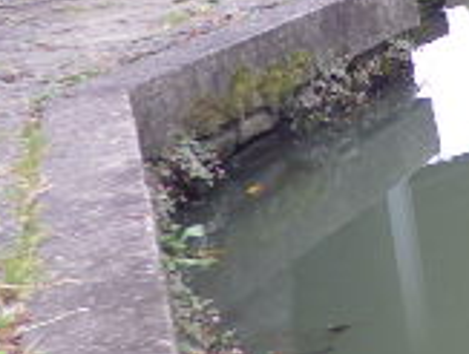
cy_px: -132
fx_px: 1915
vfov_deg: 10.3
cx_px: 834
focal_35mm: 141
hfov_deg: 12.7
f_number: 2.6
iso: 250
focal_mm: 6.4
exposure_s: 1/50
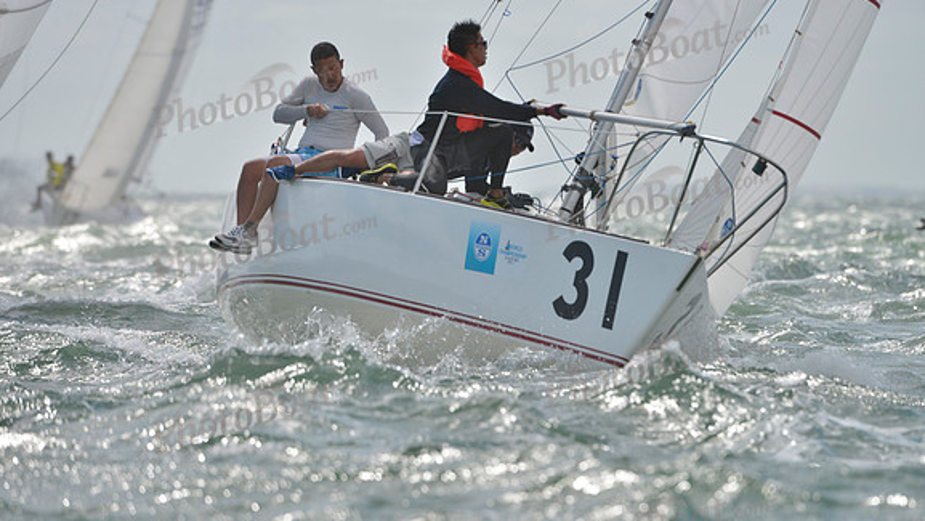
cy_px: 305
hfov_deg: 5.1
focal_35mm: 421
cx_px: 462
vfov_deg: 2.9
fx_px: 10329
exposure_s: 1/1600
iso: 280
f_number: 7.1
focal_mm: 400
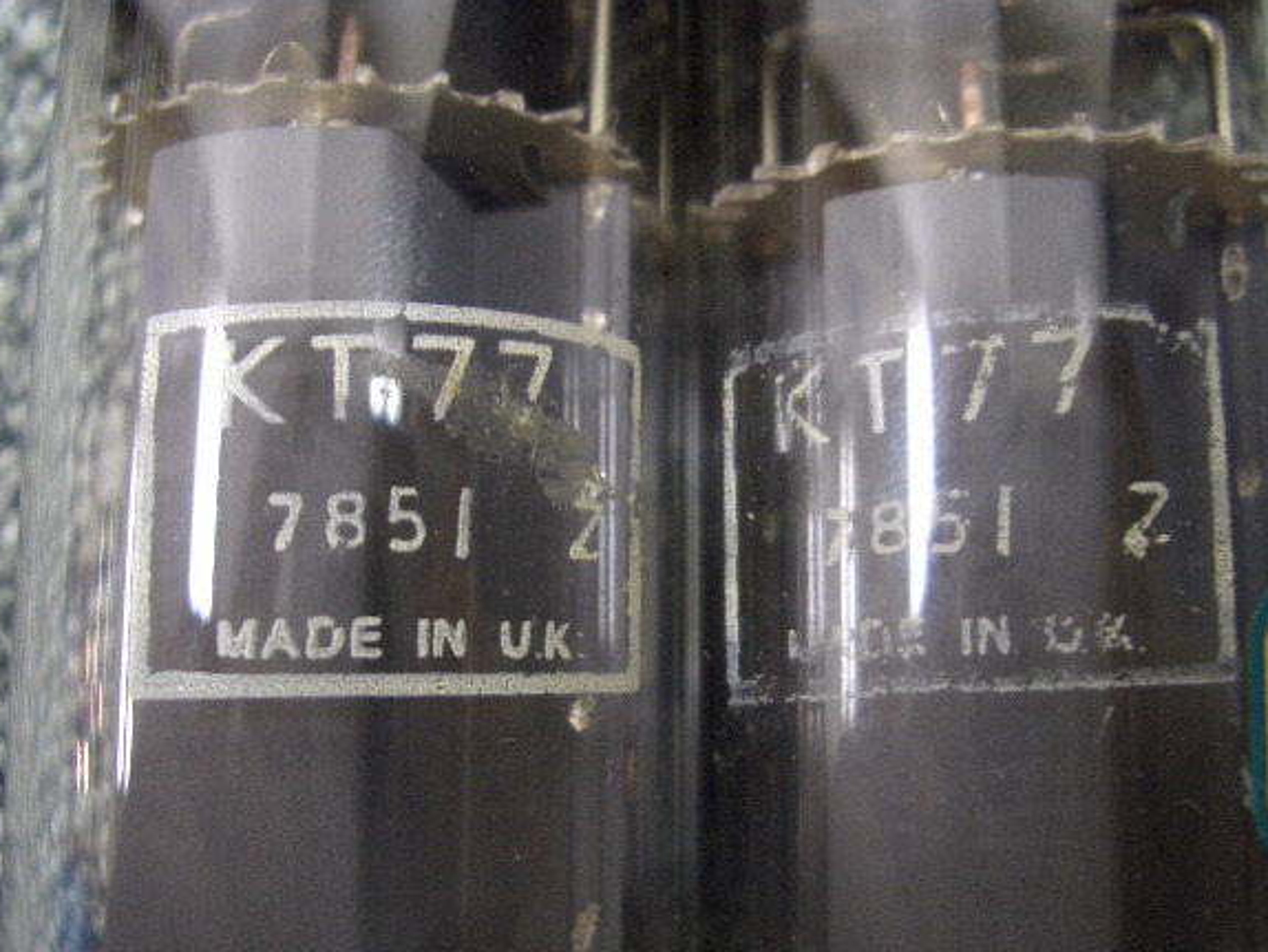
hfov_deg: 47.8
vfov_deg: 36.8
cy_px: 510
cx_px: 672
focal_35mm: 39
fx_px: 1429
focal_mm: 5.8
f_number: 2.6
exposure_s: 1/8
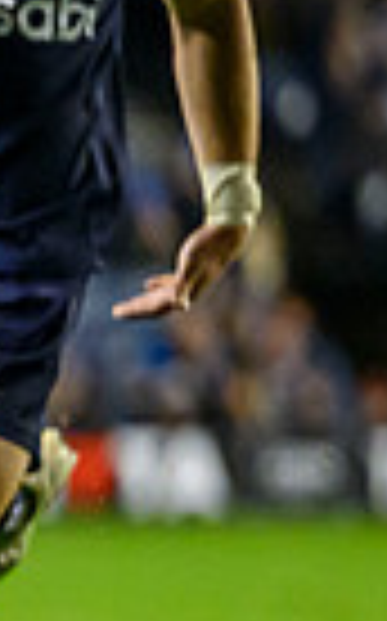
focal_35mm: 1396
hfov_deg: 0.9
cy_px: 514
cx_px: -1015
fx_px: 23607
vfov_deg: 1.5
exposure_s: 1/1000
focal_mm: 200
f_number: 2.8
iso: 5000
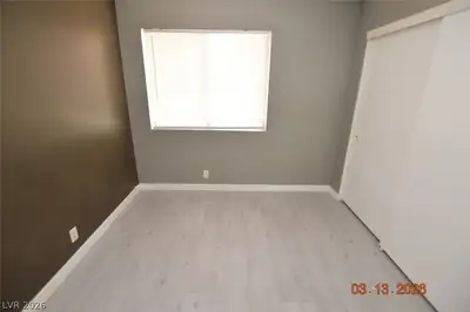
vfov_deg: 77.2
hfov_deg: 100.4
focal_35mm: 15
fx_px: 196
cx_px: 235
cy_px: 156
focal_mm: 10
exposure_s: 1/60
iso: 800
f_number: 3.5
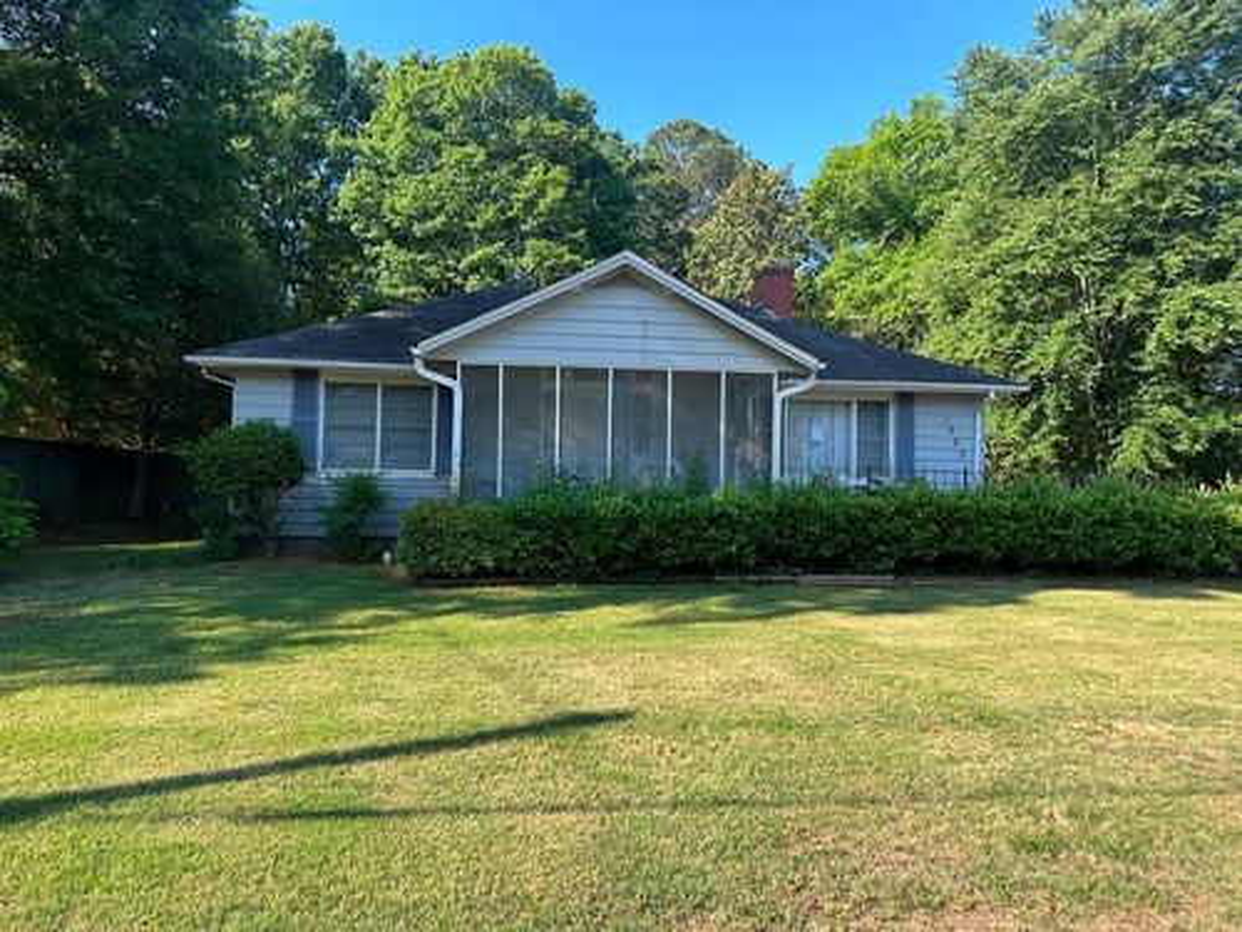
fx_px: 861
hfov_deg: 71.6
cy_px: 466
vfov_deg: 56.8
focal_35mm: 24
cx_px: 621
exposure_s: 1/1183
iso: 80
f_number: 1.78
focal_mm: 6.86
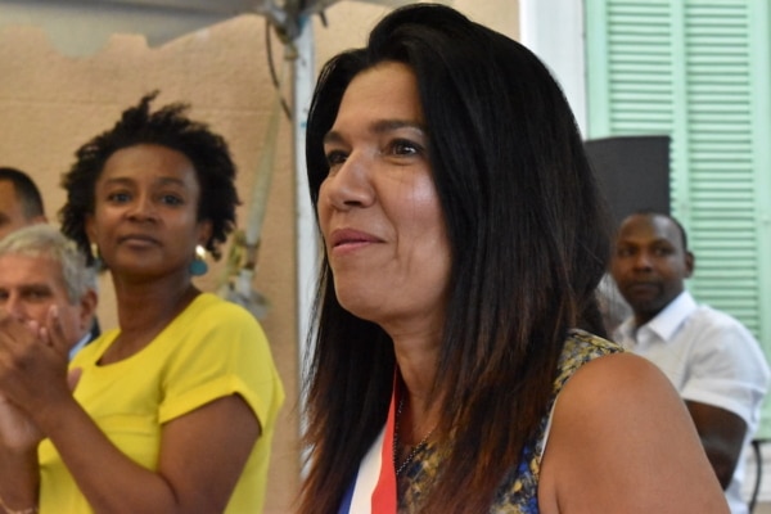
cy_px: 257
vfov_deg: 16.6
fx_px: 1767
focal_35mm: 82
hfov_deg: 24.6
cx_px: 386
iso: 12800
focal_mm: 55
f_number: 10
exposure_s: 1/400
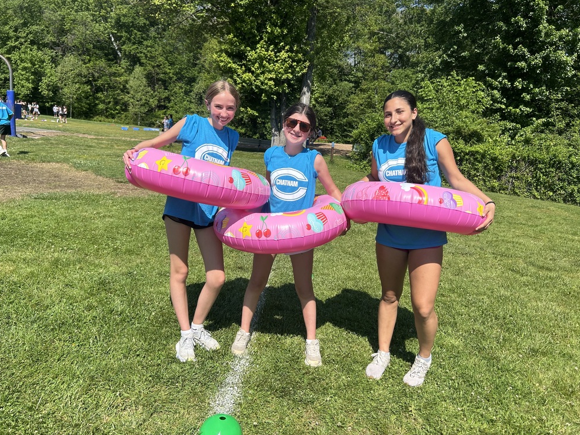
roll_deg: -5.2
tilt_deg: -11.7
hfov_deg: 65.3
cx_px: 285
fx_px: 453
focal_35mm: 27
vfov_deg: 51.4
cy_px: 220
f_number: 1.5
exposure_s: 1/3704
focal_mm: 5.7
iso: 50
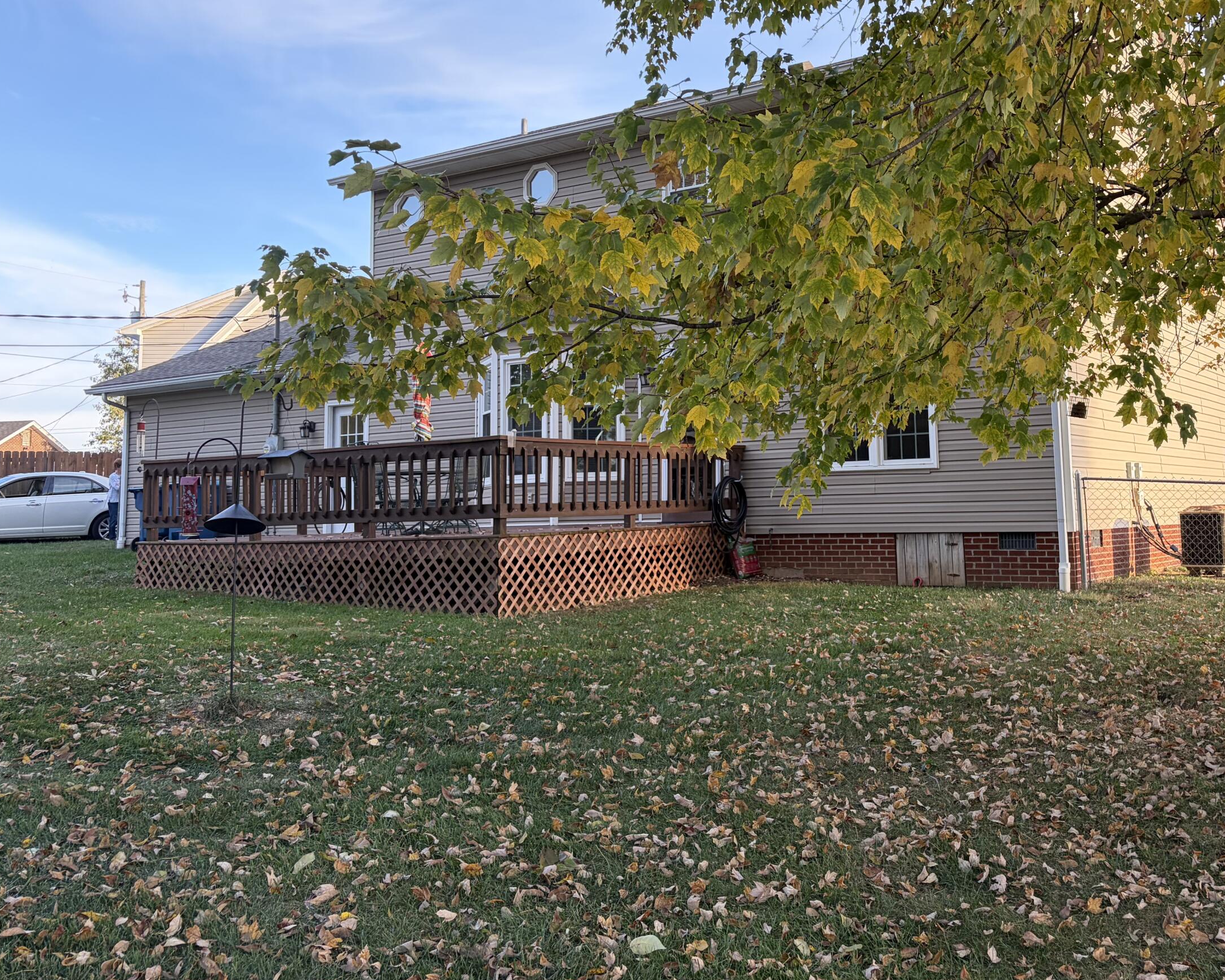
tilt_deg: +6.8
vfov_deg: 41.9
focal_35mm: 35
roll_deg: +1.6
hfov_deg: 50.9
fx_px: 1269
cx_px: 782
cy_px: 372
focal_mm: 5.96
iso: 64
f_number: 1.6
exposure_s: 1/333
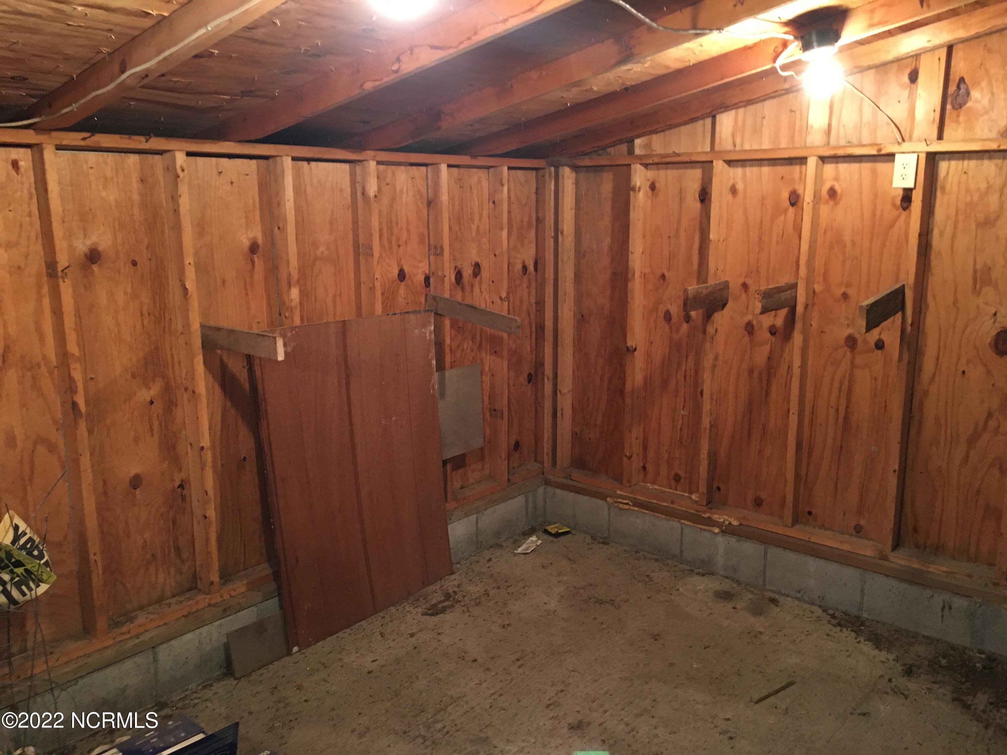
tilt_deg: -12.4
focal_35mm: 29
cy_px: 378
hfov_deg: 61.7
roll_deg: +0.0
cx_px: 504
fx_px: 844
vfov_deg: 48.2
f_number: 2.2
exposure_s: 1/30
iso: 160
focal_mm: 4.15
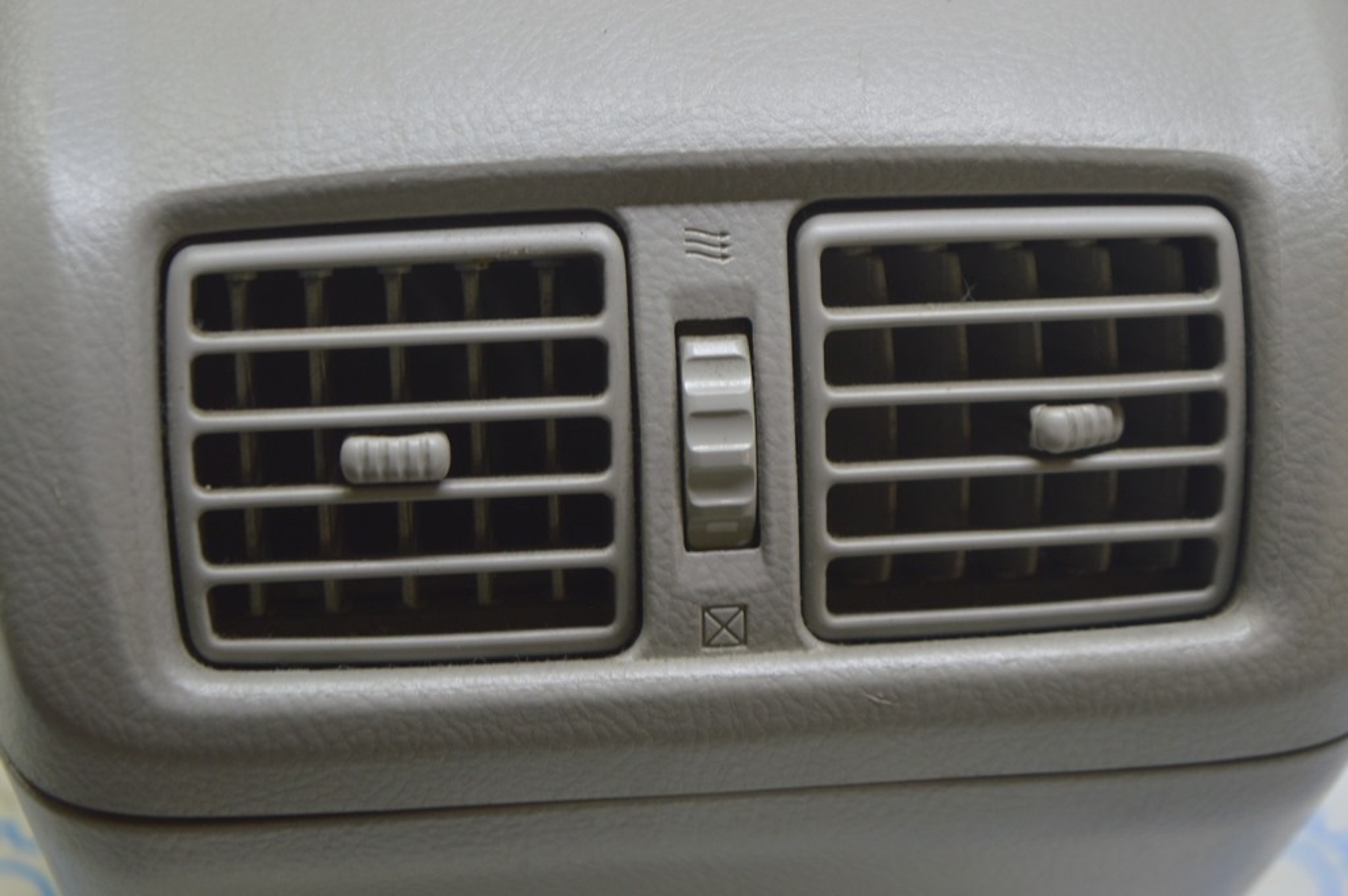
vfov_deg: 17.5
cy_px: 448
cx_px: 674
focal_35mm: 78
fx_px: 2918
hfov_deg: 26.0
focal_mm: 52
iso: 400
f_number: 5.6
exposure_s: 1/20
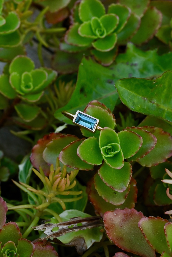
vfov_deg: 27.0
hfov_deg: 18.2
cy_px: 128
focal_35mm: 75
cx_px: 86
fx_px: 538
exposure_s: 1/40
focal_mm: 50
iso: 800
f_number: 22
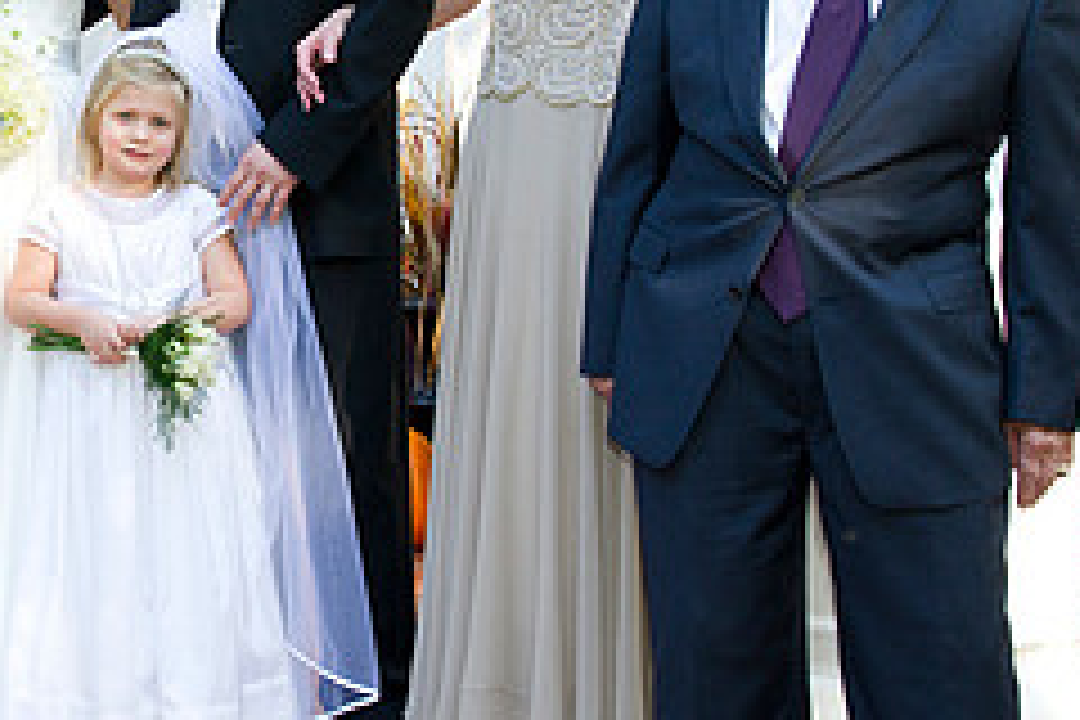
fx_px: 2100
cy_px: 184
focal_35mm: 70
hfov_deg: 27.9
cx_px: 144
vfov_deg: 19.3
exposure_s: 1/200
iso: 500
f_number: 5.6
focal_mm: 29
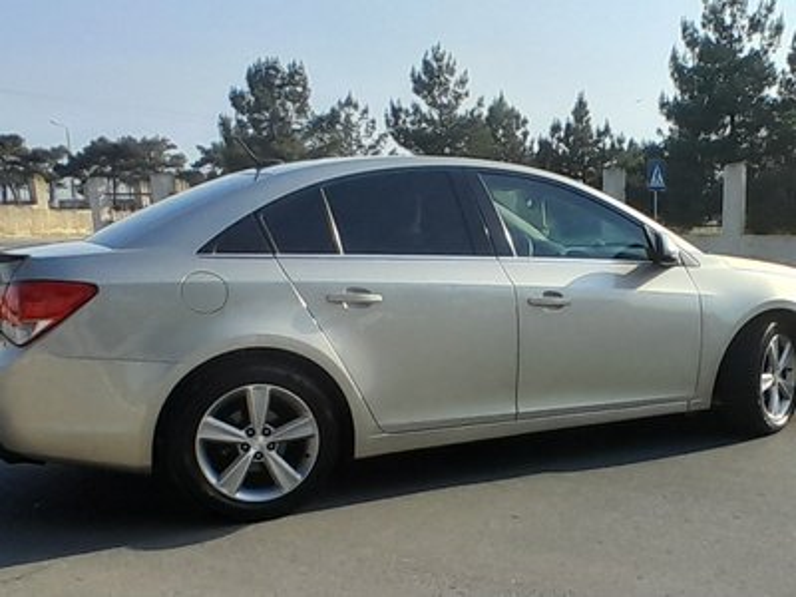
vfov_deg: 74.7
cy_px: 298
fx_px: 391
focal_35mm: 17
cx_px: 398
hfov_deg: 91.0
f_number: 2.2
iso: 40
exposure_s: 1/1429
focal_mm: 1.46
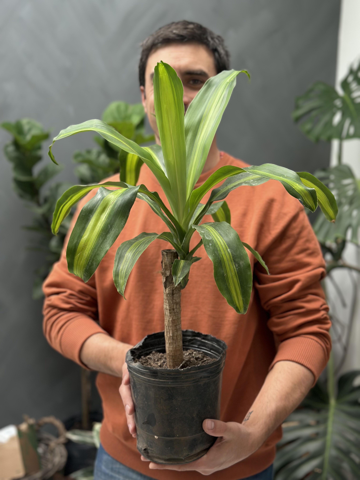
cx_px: 180
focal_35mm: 48
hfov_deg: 30.3
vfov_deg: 39.7
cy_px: 240
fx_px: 666
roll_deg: -1.7
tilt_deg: -7.7
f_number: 1.78
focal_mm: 6.86
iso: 80
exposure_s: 1/136
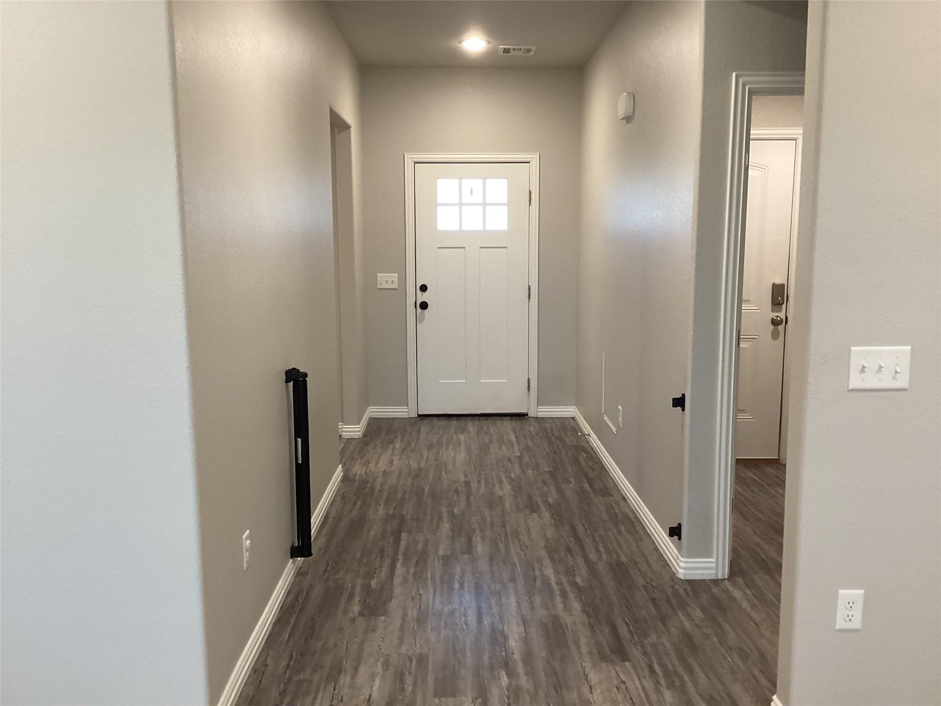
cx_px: 470
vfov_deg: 45.4
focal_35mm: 31
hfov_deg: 58.4
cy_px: 353
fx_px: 843
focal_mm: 3.3
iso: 200
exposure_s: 1/60
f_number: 2.4
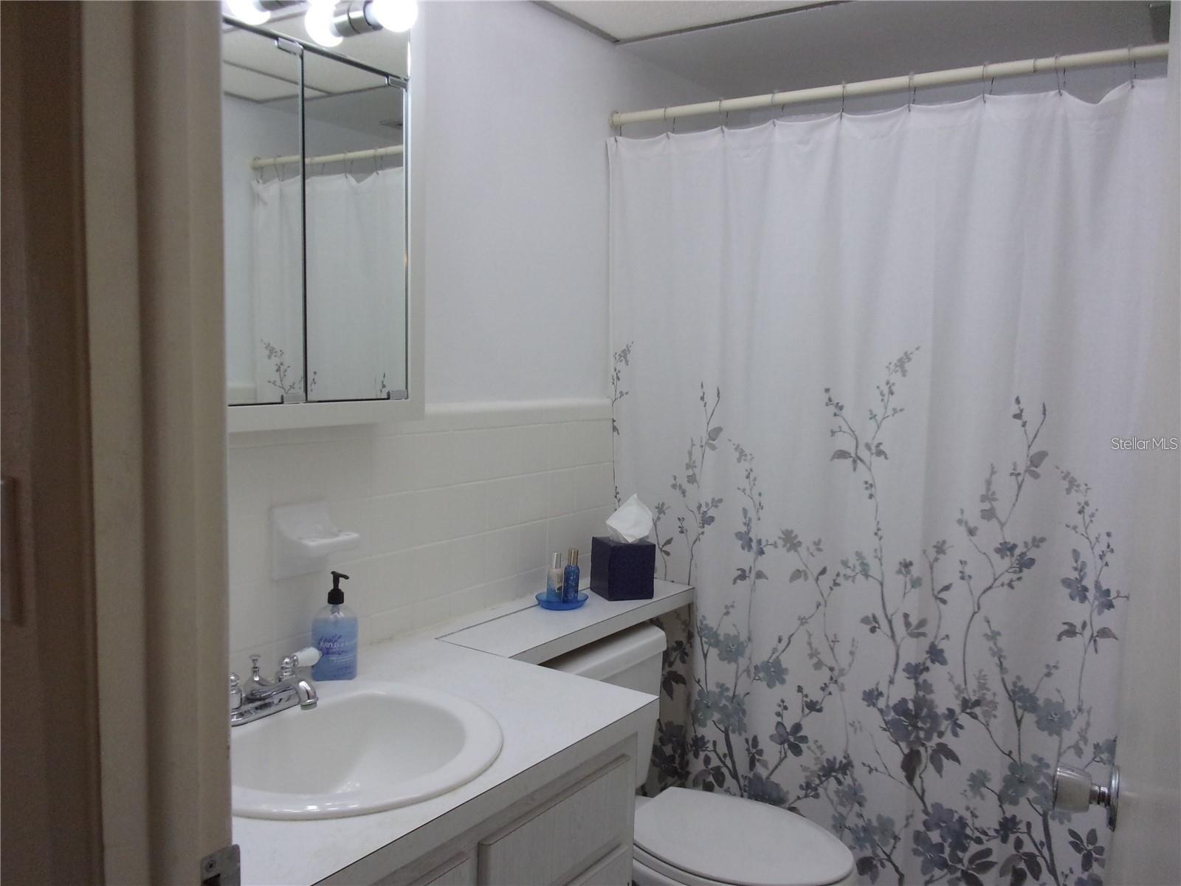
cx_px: 590
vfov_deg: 49.7
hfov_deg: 63.4
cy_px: 443
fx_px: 955
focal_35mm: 28
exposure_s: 1/125
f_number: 3.9
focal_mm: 5.1
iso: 251
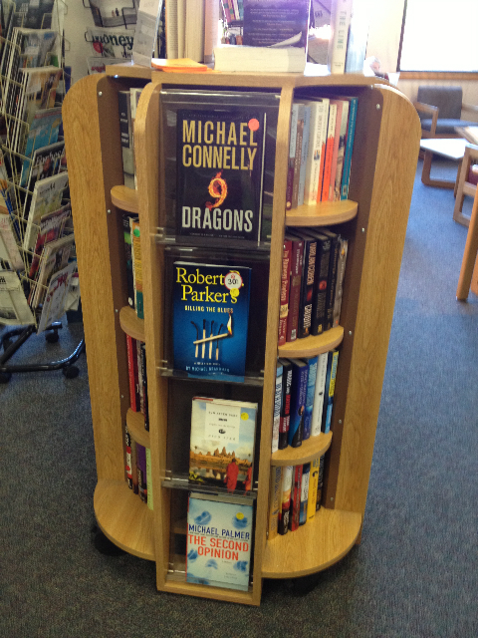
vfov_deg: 52.6
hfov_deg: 40.7
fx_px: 644
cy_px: 319
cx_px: 239
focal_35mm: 35
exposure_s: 1/20
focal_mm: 4.28
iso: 125
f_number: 2.4
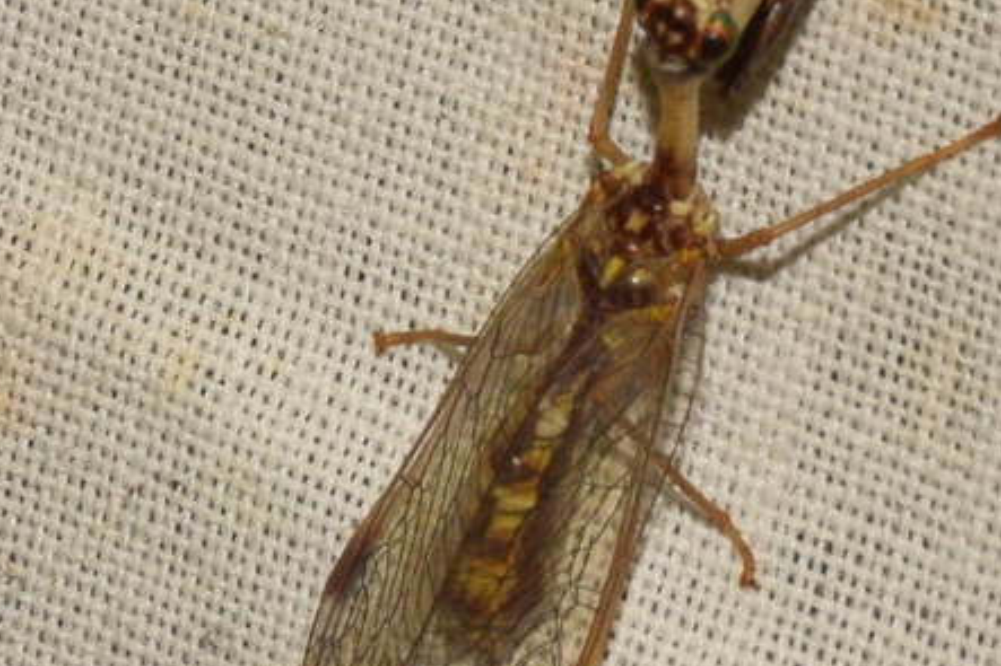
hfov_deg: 5.5
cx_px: 615
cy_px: 284
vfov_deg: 3.6
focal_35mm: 377
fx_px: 10478
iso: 400
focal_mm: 116
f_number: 14
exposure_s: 1/200
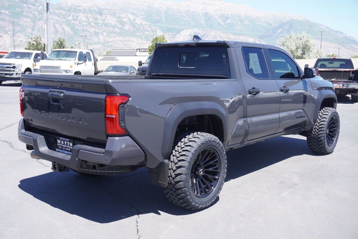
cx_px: 179
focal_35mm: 39
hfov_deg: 49.5
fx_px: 388
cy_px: 120
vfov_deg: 34.3
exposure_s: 1/125
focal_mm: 26
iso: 100
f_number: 6.3
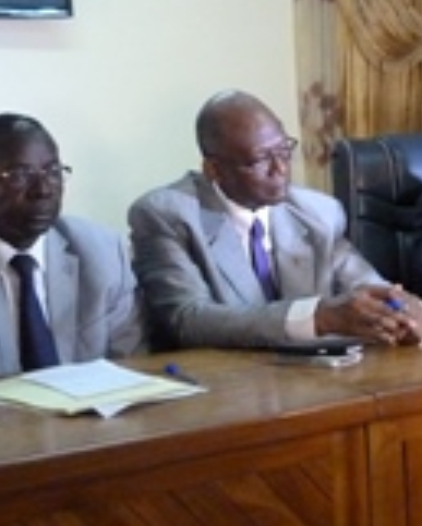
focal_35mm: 68
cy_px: 189
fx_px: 1061
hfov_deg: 22.1
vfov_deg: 27.8
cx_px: 353
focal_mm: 4.5
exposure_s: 1/30
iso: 800
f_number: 2.8
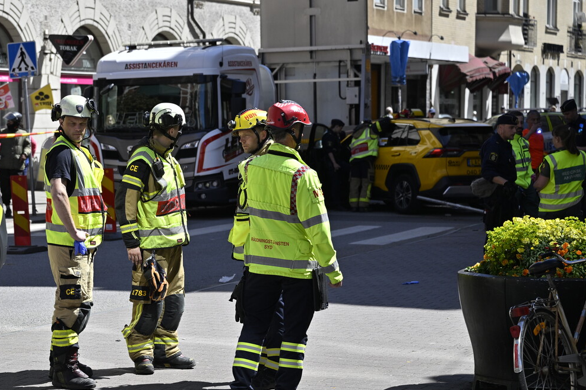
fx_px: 1742
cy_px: 302
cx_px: 126
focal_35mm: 107
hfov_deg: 18.9
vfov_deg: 12.8
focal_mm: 66
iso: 220
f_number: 4
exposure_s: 1/2000
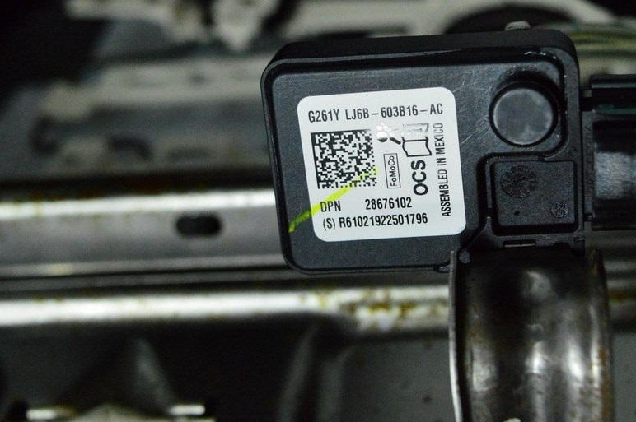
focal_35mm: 70
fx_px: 1229
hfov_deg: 28.8
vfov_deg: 19.5
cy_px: 186
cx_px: 414
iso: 6400
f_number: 6.3
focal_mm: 35
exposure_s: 1/320
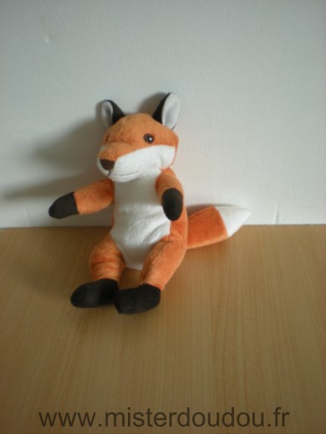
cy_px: 217
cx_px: 163
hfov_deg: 37.7
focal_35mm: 38
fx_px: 477
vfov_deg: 49.0
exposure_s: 1/48.2
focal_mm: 6.3
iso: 200
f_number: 3.1
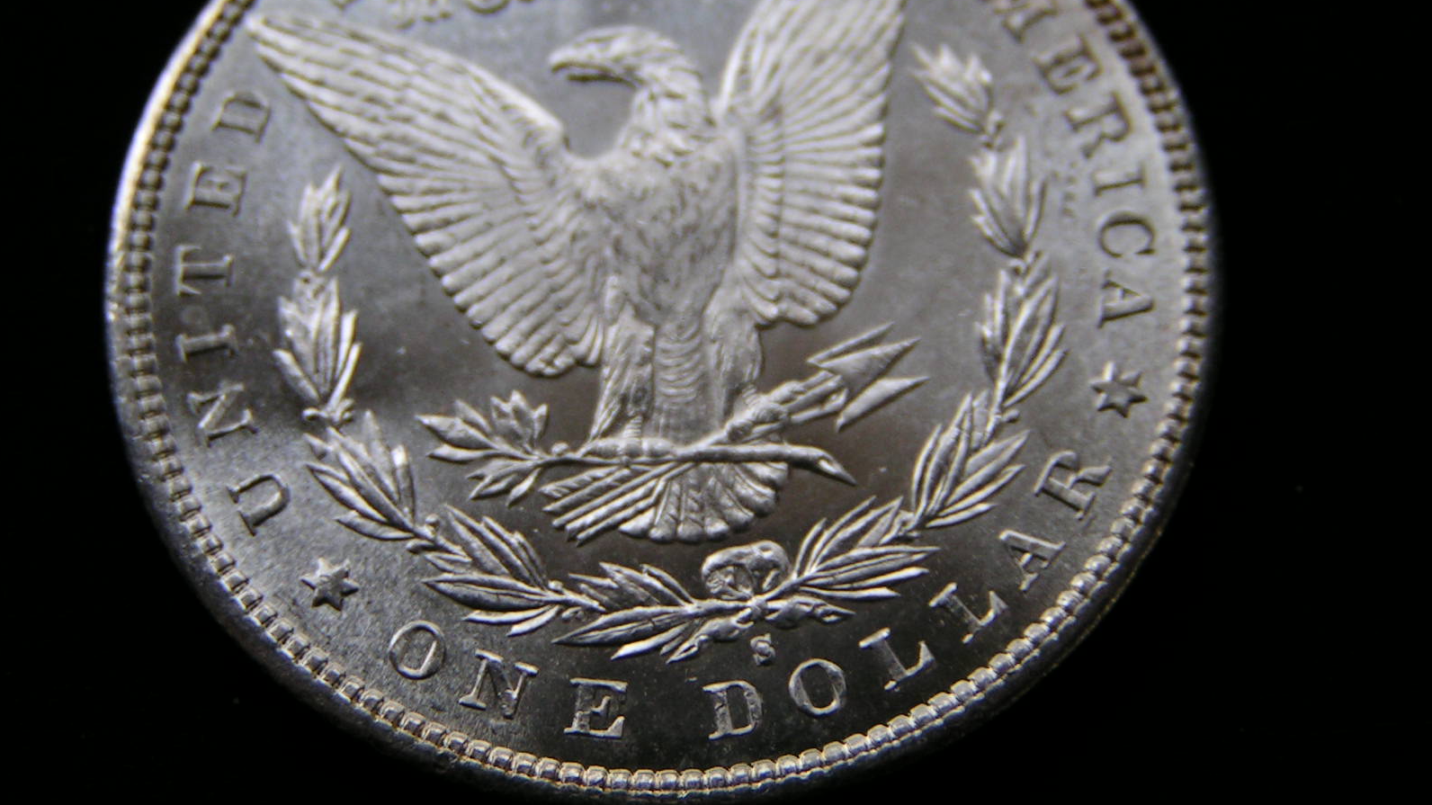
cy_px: 318
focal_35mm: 69
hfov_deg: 30.6
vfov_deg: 17.5
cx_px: 713
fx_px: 2620
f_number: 3.2
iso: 50
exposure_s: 1/60
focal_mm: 9.7
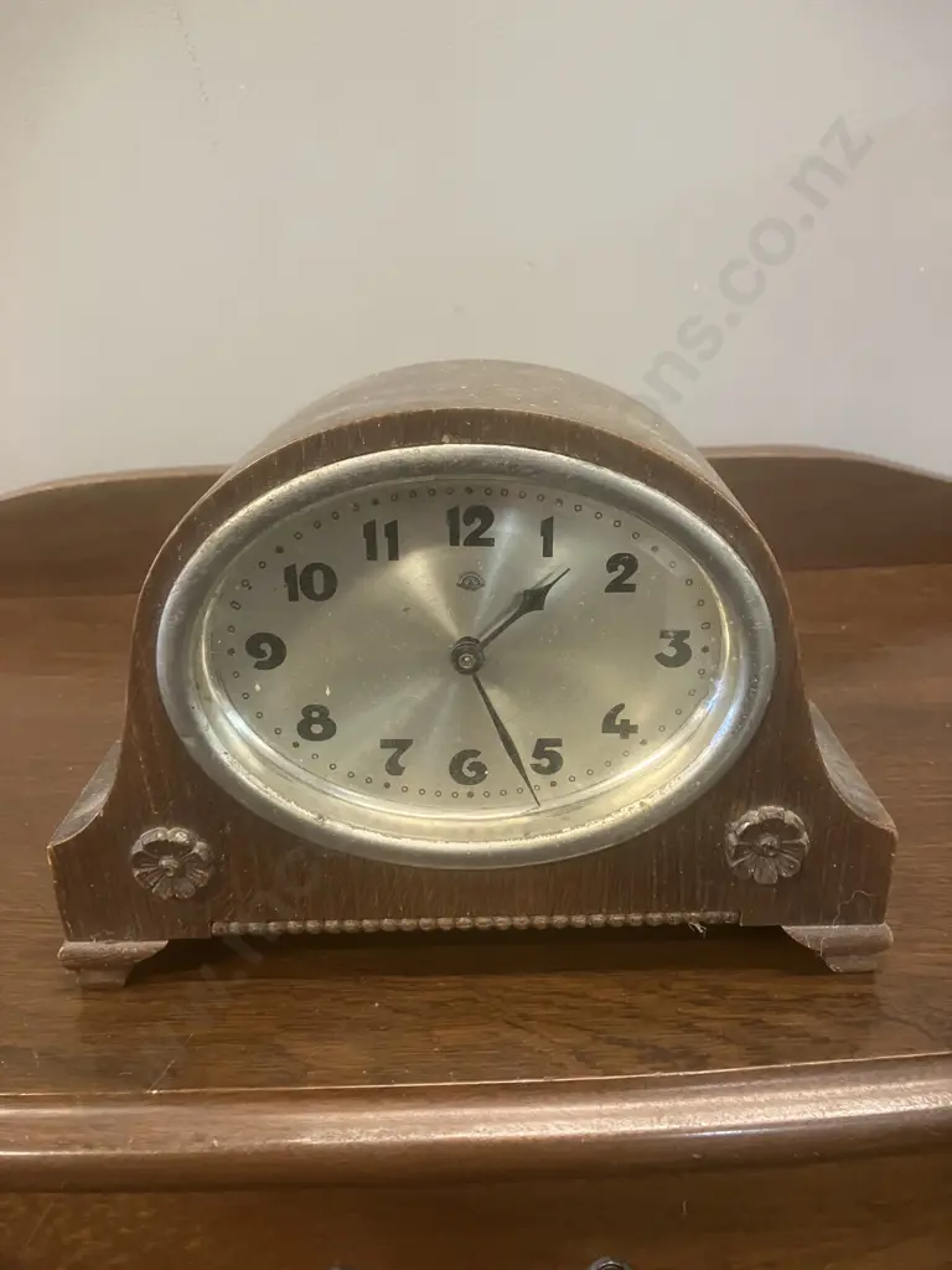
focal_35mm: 28
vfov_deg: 63.4
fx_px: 1027
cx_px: 476
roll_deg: +1.3
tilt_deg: -21.8
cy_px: 635
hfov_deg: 49.7
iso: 250
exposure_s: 1/33
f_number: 1.8
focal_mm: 3.99
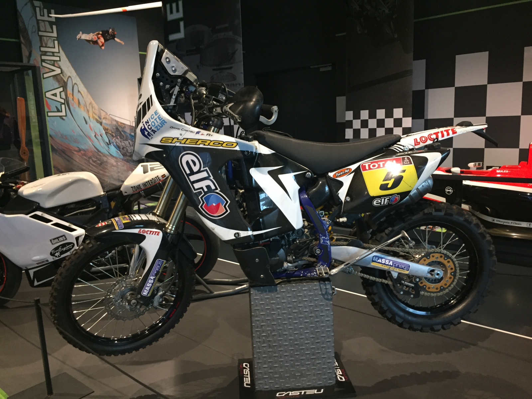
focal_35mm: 29
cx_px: 266
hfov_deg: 61.7
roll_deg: +2.0
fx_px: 446
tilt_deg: -8.7
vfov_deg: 48.2
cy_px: 200
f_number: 2.2
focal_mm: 4.15
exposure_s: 1/33
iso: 200
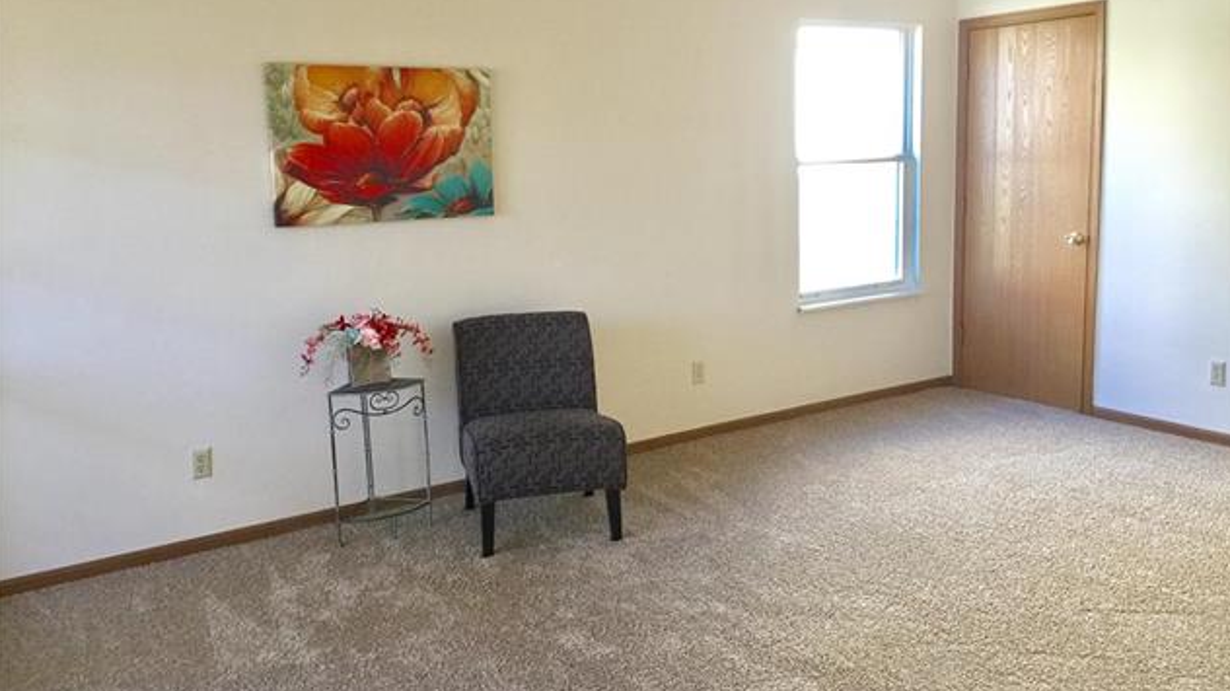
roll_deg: +0.9
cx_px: 619
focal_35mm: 32
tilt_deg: -8.3
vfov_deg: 36.6
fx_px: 1043
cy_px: 298
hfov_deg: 61.0
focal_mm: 4.15
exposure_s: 1/30
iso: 50
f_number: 2.2
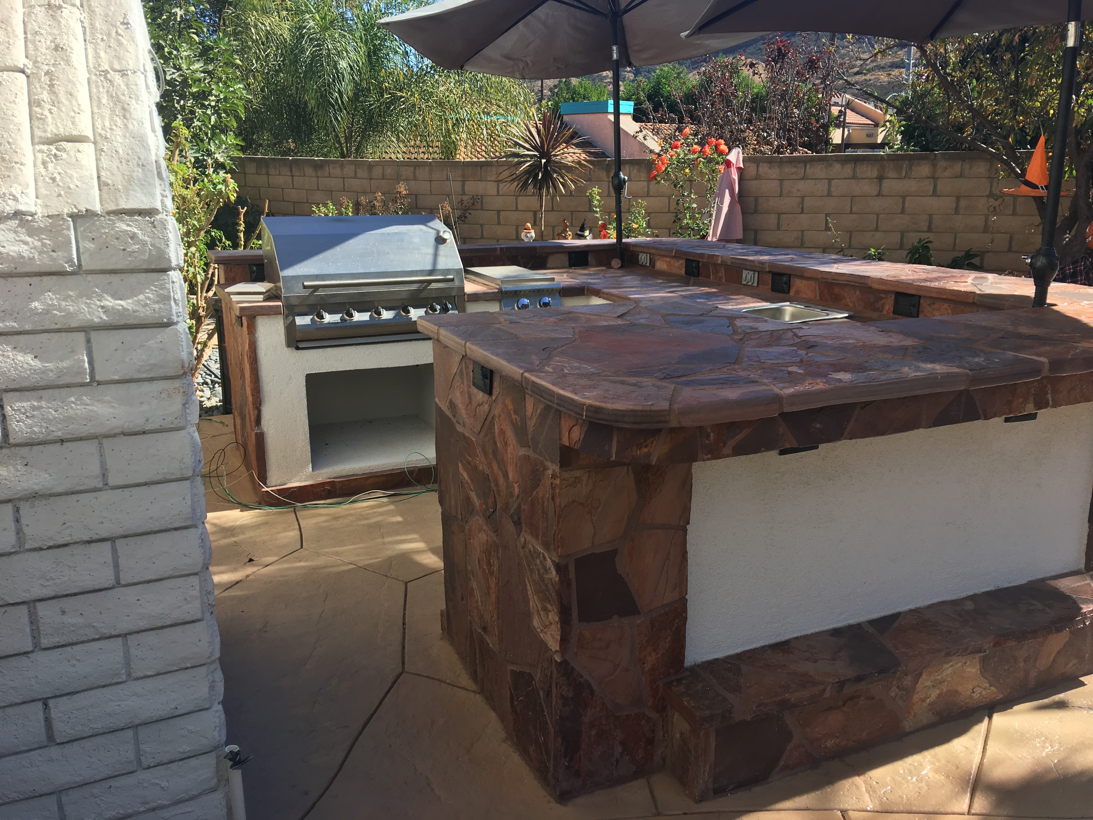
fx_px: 916
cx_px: 546
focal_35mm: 29
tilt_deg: -13.8
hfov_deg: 61.7
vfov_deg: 48.2
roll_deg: -0.6
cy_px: 410
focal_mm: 4.15
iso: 25
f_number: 2.2
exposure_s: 1/641
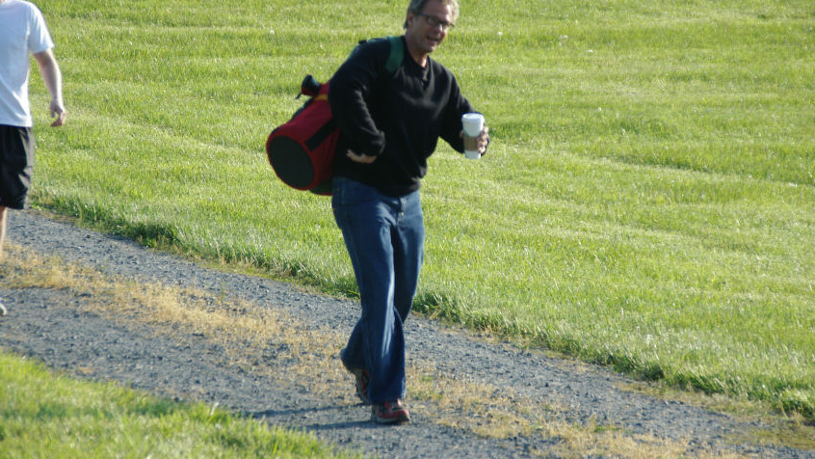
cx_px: 408
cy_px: 191
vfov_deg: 4.3
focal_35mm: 284
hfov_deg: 7.6
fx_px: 6138
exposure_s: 1/250
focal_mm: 180
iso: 200
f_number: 6.7
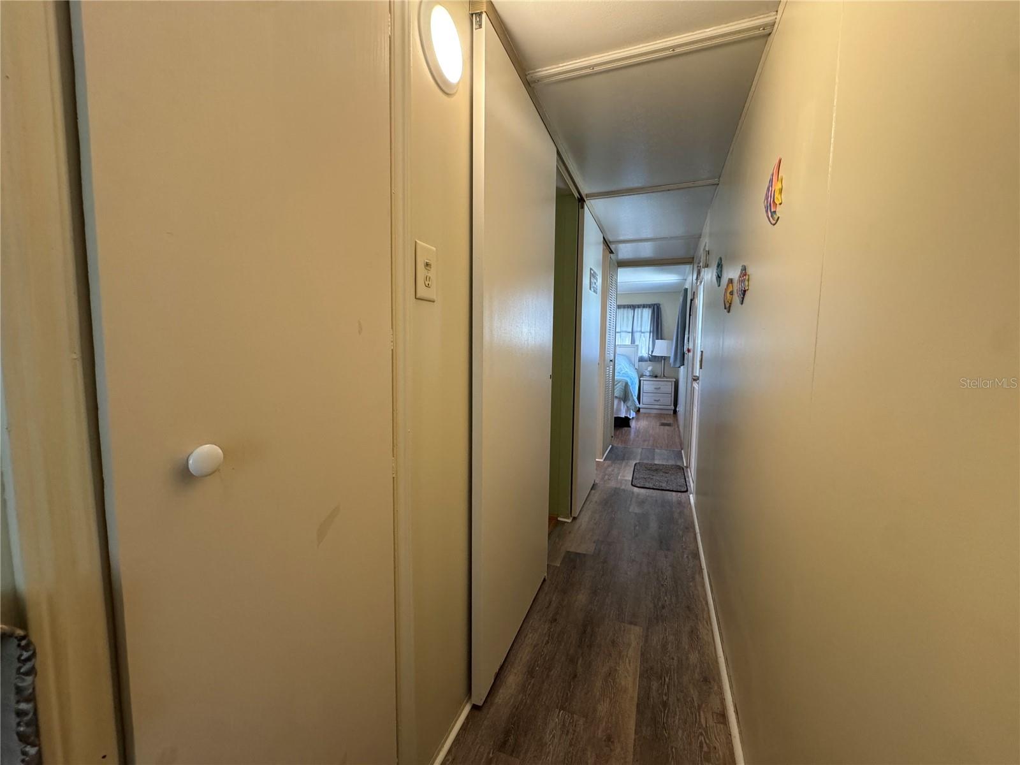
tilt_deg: -6.3
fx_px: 413
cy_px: 382
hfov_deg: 102.1
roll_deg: -0.8
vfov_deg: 85.7
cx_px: 510
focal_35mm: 14
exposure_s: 1/120
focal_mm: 2.22
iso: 320
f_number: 2.2
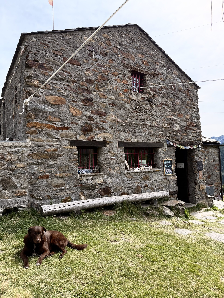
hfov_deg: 56.8
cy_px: 149
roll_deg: +1.4
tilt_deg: +3.2
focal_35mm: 24
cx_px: 112
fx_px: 207
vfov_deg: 71.6
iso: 100
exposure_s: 1/2000
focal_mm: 6.76
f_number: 1.78
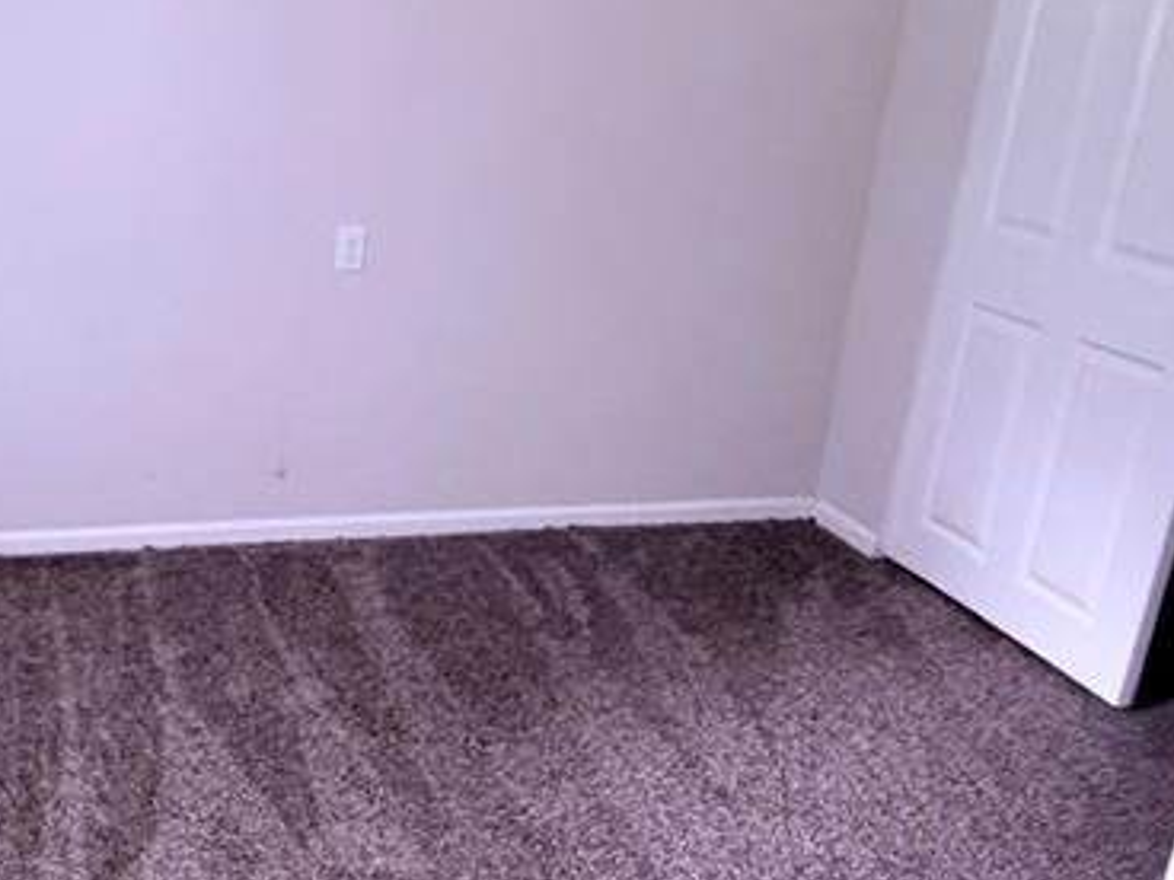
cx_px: 131
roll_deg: +2.0
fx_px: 1323
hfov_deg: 43.9
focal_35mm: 39
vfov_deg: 36.8
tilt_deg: -20.7
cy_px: 443
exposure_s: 1/60
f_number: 2.2
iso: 640
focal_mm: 2.22
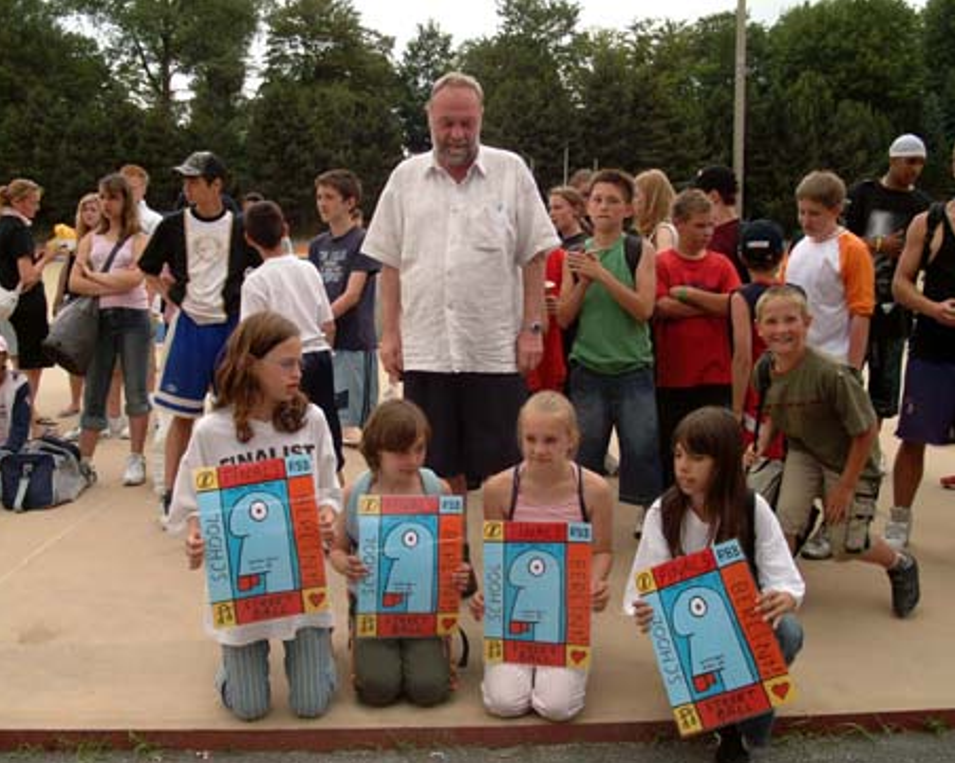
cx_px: 456
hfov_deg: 54.8
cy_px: 386
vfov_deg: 45.0
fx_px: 920
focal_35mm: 33
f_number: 8
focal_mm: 19
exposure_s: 1/250
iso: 200
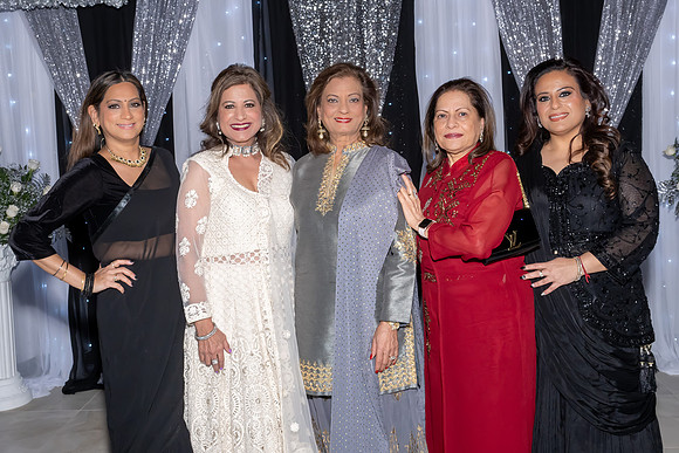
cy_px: 213
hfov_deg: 46.4
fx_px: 792
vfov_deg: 31.9
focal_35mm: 42
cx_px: 344
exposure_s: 1/250
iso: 1000
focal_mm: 26
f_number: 9
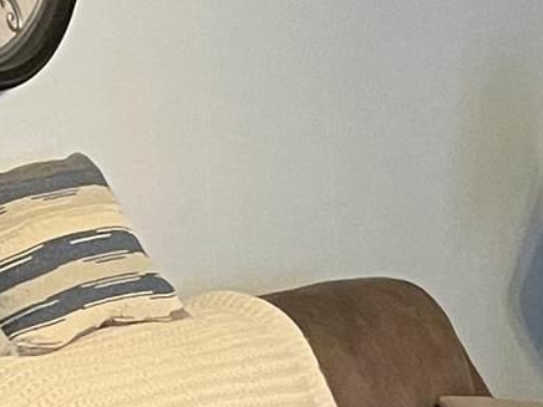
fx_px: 2871
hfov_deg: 9.5
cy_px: 456
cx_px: 1328
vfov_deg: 8.1
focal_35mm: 183
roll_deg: +0.3
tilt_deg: -11.3
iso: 320
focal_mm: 4.2
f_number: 1.6
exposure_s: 1/60
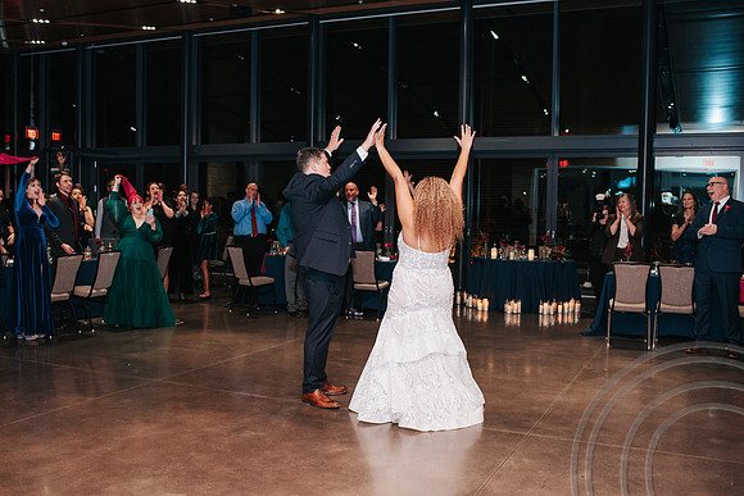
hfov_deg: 51.4
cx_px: 347
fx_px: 773
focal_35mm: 37
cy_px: 248
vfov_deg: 35.6
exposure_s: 1/200
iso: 1000
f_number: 2.8
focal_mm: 35
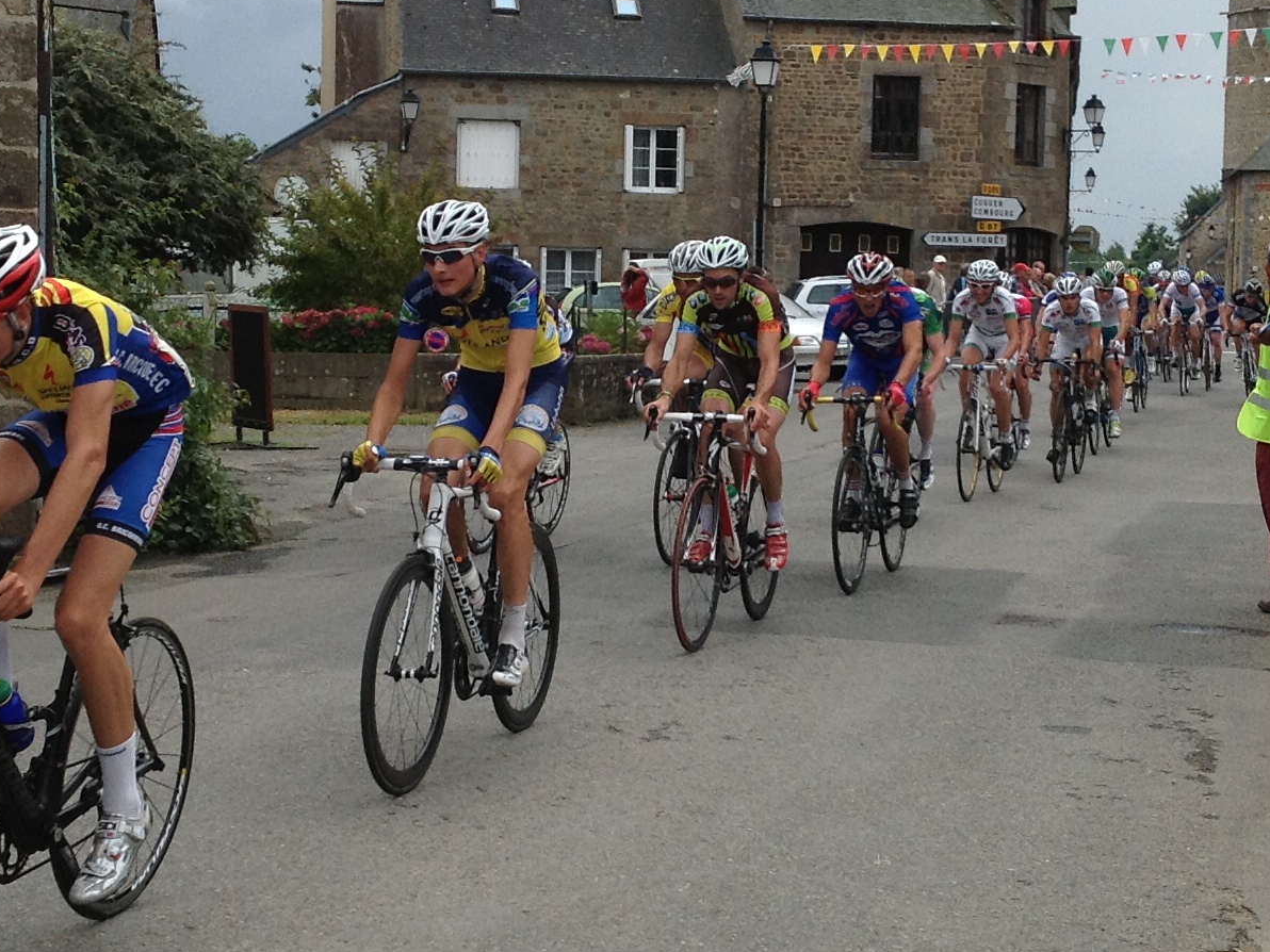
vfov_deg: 19.4
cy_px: 393
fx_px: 2788
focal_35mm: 76
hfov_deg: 25.7
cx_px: 632
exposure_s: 1/1592
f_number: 2.4
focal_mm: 4.28
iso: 50
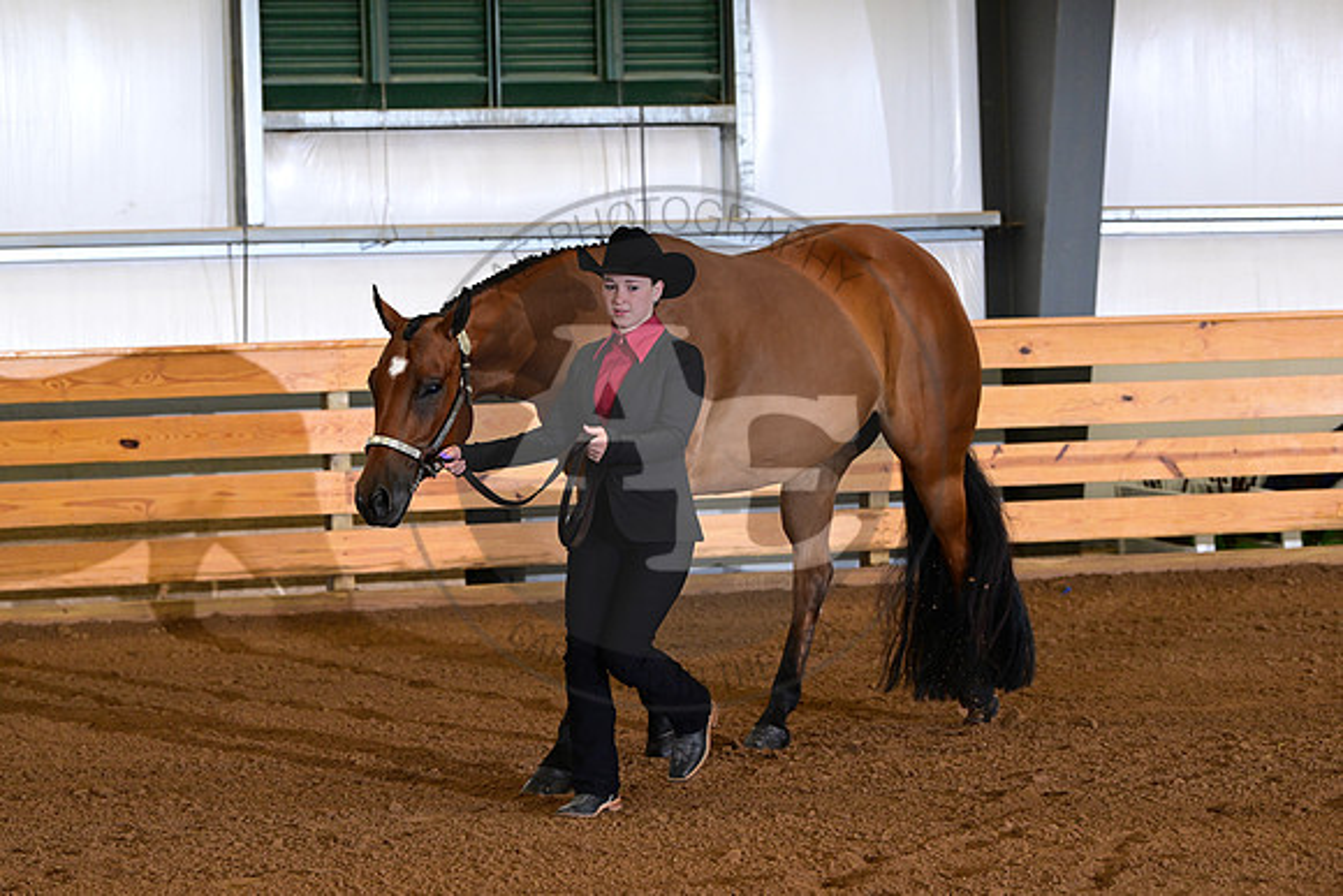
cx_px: 672
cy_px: 448
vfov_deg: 10.6
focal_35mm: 130
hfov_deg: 15.8
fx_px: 4851
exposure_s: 1/200
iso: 2500
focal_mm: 130
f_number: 5.6
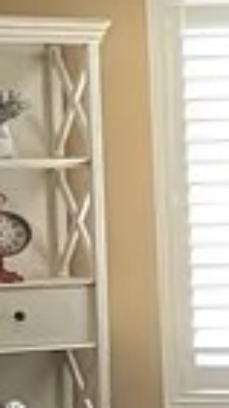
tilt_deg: -4.8
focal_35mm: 206
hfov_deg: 5.6
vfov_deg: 10.4
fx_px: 2230
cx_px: 577
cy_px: 359
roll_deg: +1.7
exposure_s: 1/60
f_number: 1.5
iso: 250
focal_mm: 5.7
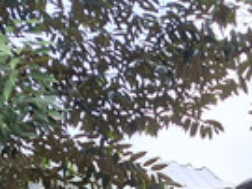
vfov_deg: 11.5
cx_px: 252
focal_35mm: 109
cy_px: 432
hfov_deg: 17.6
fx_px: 793
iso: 50
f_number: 1.8
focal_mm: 5.54
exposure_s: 1/454
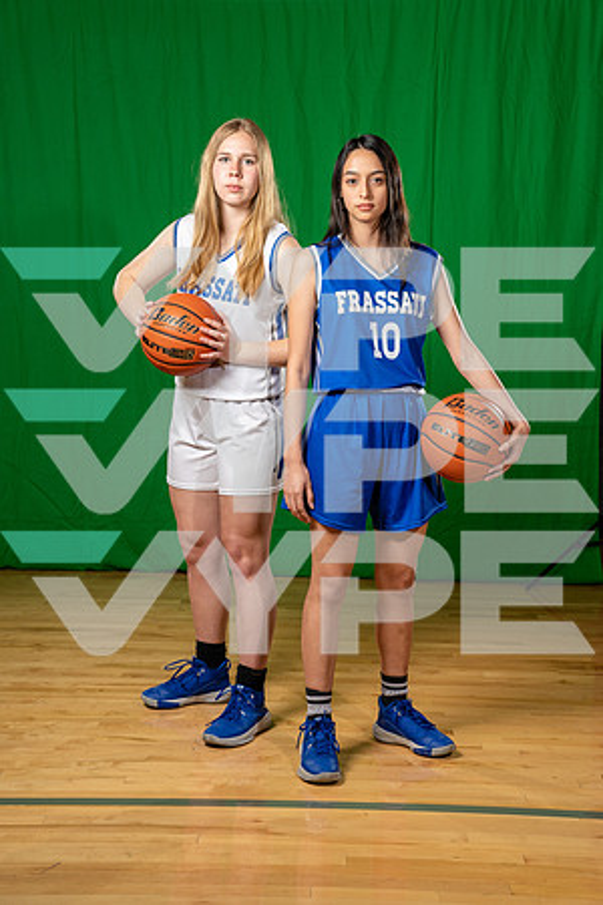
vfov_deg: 30.5
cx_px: 302
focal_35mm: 66
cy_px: 452
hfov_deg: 20.6
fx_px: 1658
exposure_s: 1/250
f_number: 8
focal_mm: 66
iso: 160
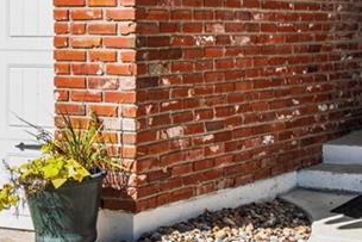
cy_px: 4
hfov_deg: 19.6
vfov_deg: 13.4
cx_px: 360
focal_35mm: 101
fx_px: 1016
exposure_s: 1/500
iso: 320
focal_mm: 20
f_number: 7.1
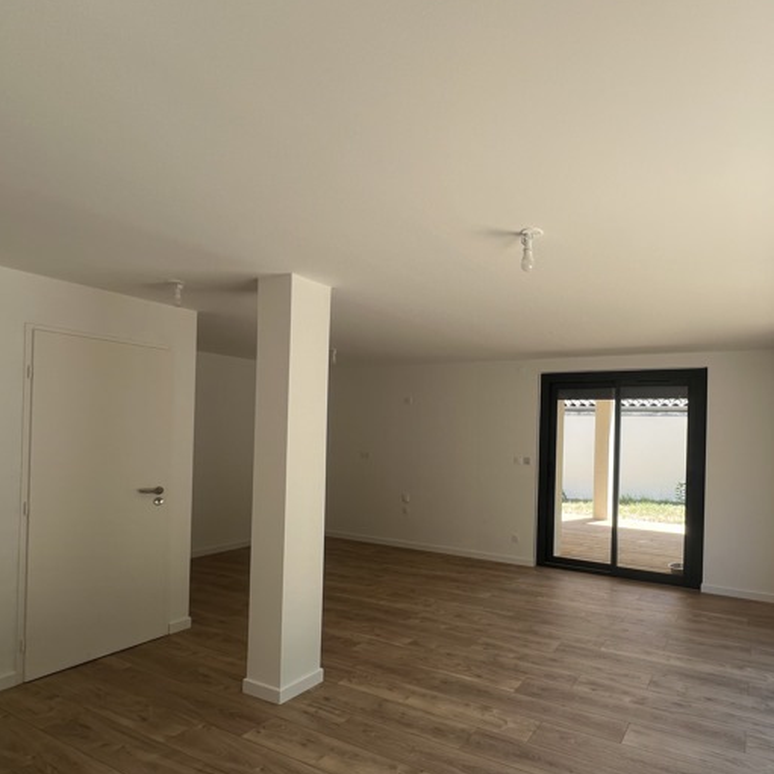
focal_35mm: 18
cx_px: 544
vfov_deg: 80.4
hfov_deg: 76.9
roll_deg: -1.0
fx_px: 455
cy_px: 435
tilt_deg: +0.3
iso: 32
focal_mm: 1.57
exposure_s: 1/107
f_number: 1.8
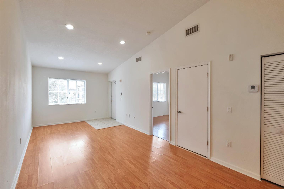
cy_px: 94
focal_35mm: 15
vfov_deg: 77.3
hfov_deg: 100.4
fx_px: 118
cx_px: 142
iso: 1600
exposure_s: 1/80
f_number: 8
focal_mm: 10
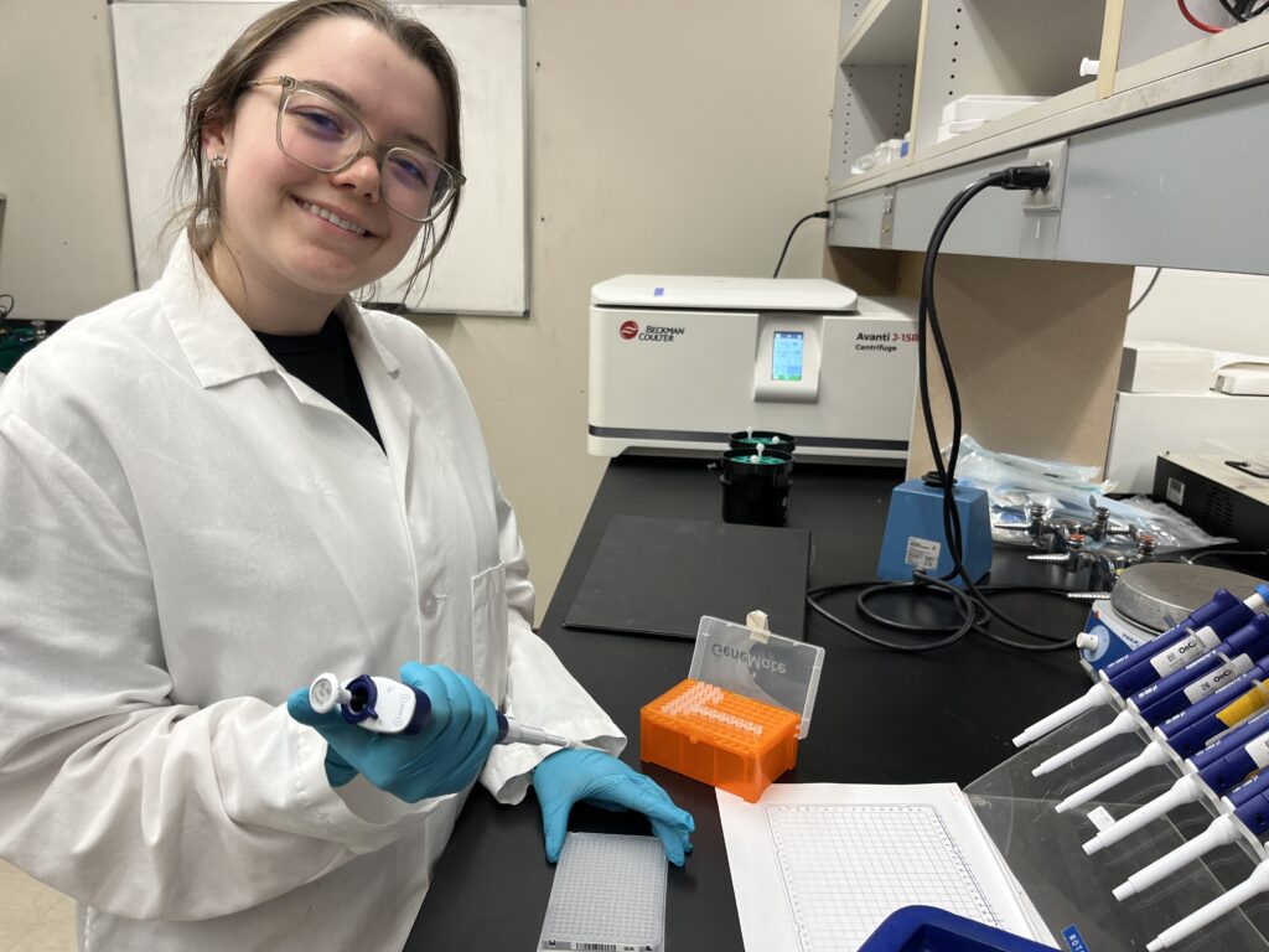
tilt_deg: -14.2
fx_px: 953
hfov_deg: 67.3
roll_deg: -1.2
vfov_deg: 53.1
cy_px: 476
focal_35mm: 26
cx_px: 634
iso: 100
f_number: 1.6
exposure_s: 1/120
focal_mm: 5.1
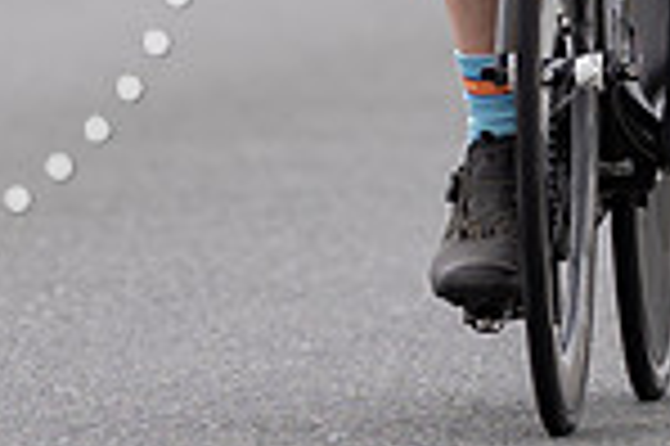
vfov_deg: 0.9
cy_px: -41
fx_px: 27440
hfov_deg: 1.4
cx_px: 591
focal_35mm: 1476
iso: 100
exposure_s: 1/800
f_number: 3.2
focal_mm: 200
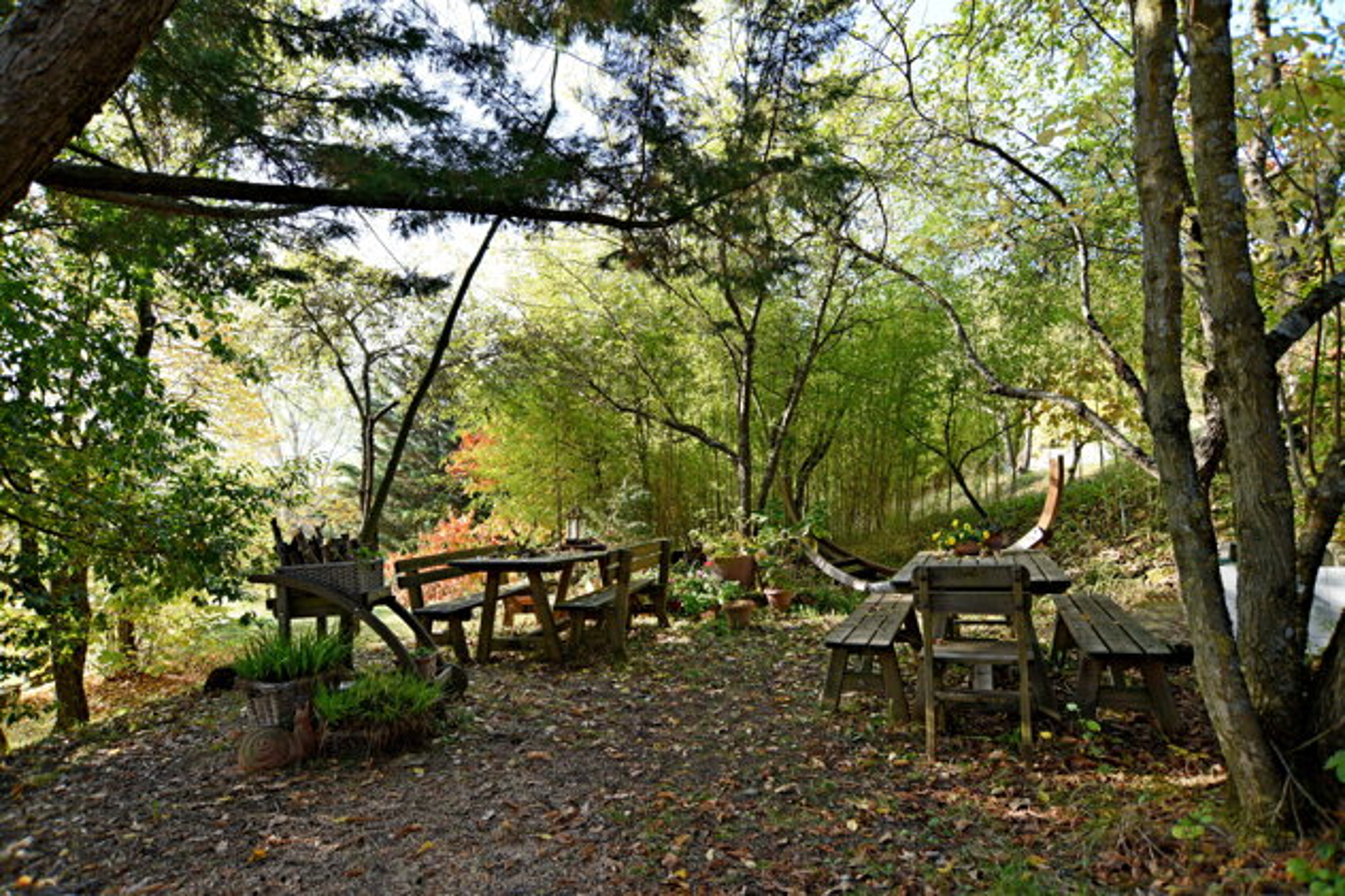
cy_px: 448
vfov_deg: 67.4
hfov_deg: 90.0
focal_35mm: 18
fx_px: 672
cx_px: 672
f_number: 6.3
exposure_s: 1/160
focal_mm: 18
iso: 400
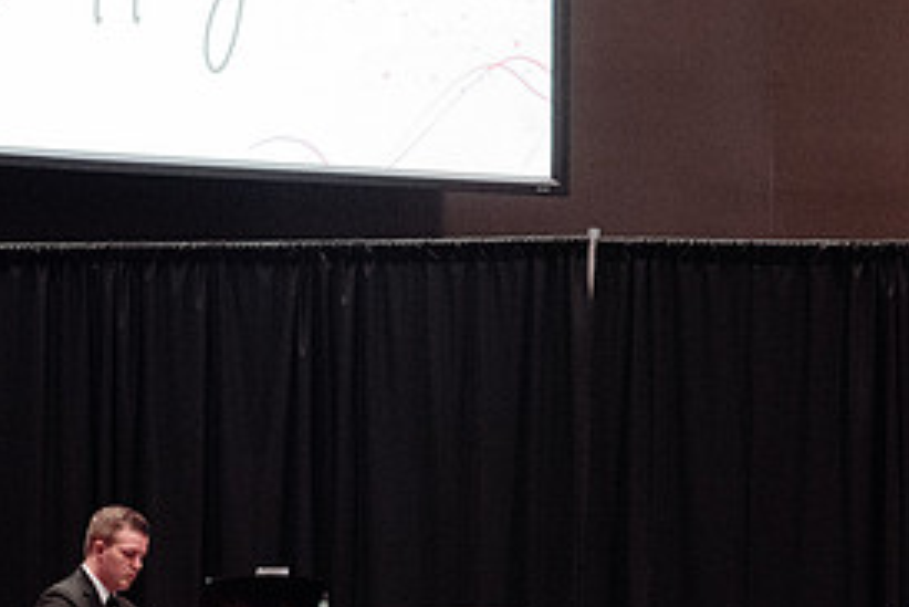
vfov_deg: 5.2
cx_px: 568
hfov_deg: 7.8
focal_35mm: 264
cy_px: 526
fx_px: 6669
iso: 4000
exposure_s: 1/200
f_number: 4
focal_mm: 120
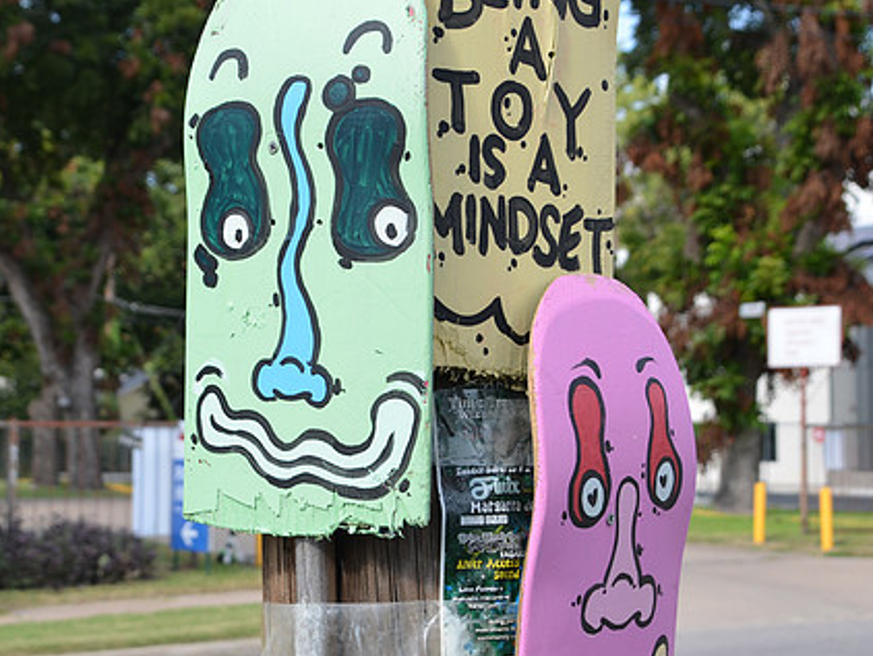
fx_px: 2195
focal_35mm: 87
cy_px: 277
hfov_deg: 22.5
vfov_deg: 17.0
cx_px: 383
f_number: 7.1
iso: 160
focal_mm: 44
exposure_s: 1/200
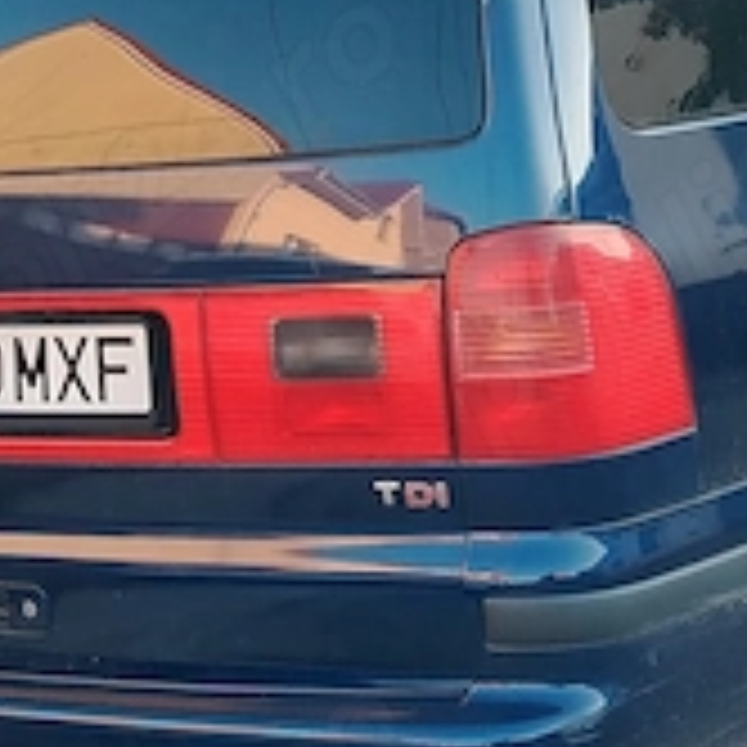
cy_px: 364
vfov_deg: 17.1
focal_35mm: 102
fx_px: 2490
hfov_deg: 17.1
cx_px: 423
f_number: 1.75
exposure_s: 1/100
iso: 156
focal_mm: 5.25
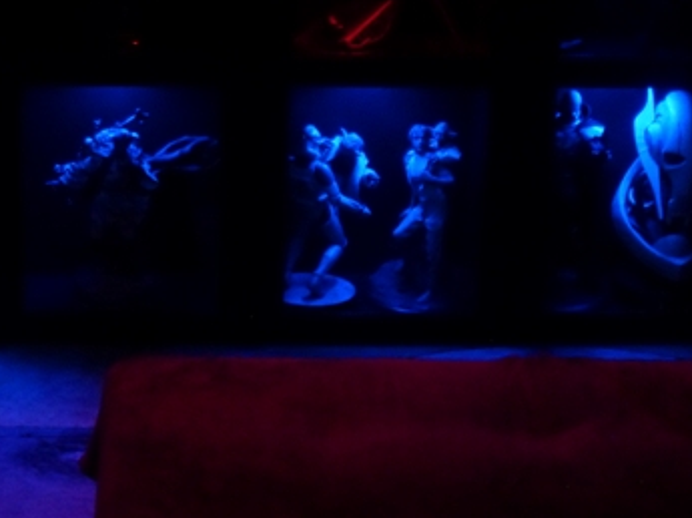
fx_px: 1438
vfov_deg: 19.8
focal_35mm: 72
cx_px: 112
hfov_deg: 26.4
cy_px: 7
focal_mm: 6.3
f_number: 2.8
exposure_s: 1/4
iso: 200
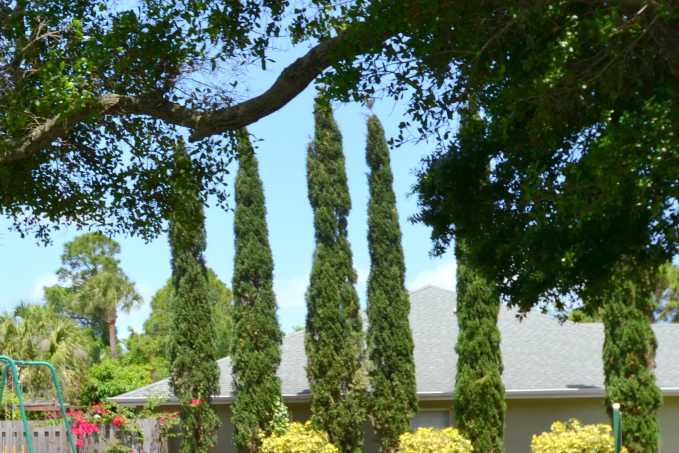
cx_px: 36
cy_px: 375
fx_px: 1339
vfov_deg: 19.0
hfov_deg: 27.2
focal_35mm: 71
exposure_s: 1/200
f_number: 8
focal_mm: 24
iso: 100
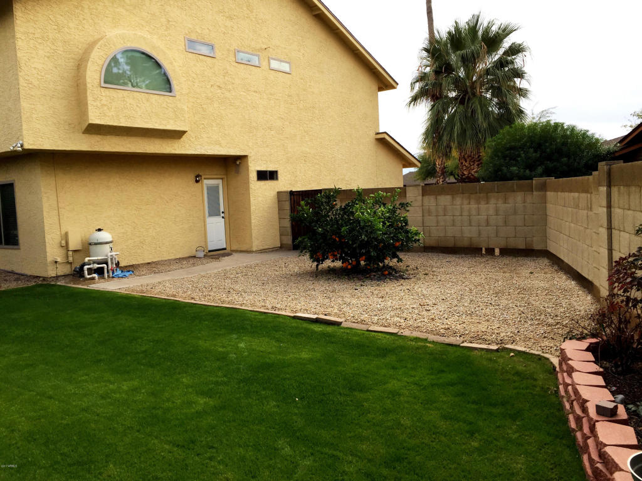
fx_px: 538
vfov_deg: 48.2
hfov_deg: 61.7
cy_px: 240
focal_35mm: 29
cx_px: 321
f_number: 2.2
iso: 32
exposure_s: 1/638
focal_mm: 4.15
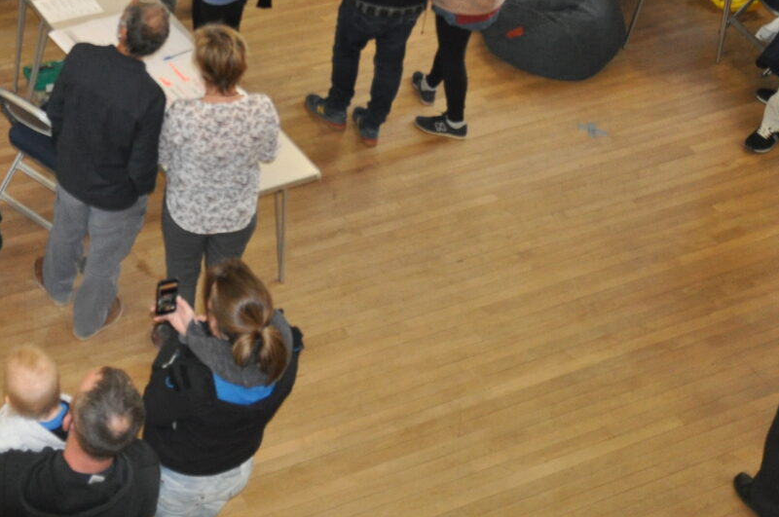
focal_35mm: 65
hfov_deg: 28.3
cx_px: -63
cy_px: -136
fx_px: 1411
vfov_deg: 19.3
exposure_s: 1/60
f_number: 2.8
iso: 800
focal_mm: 17
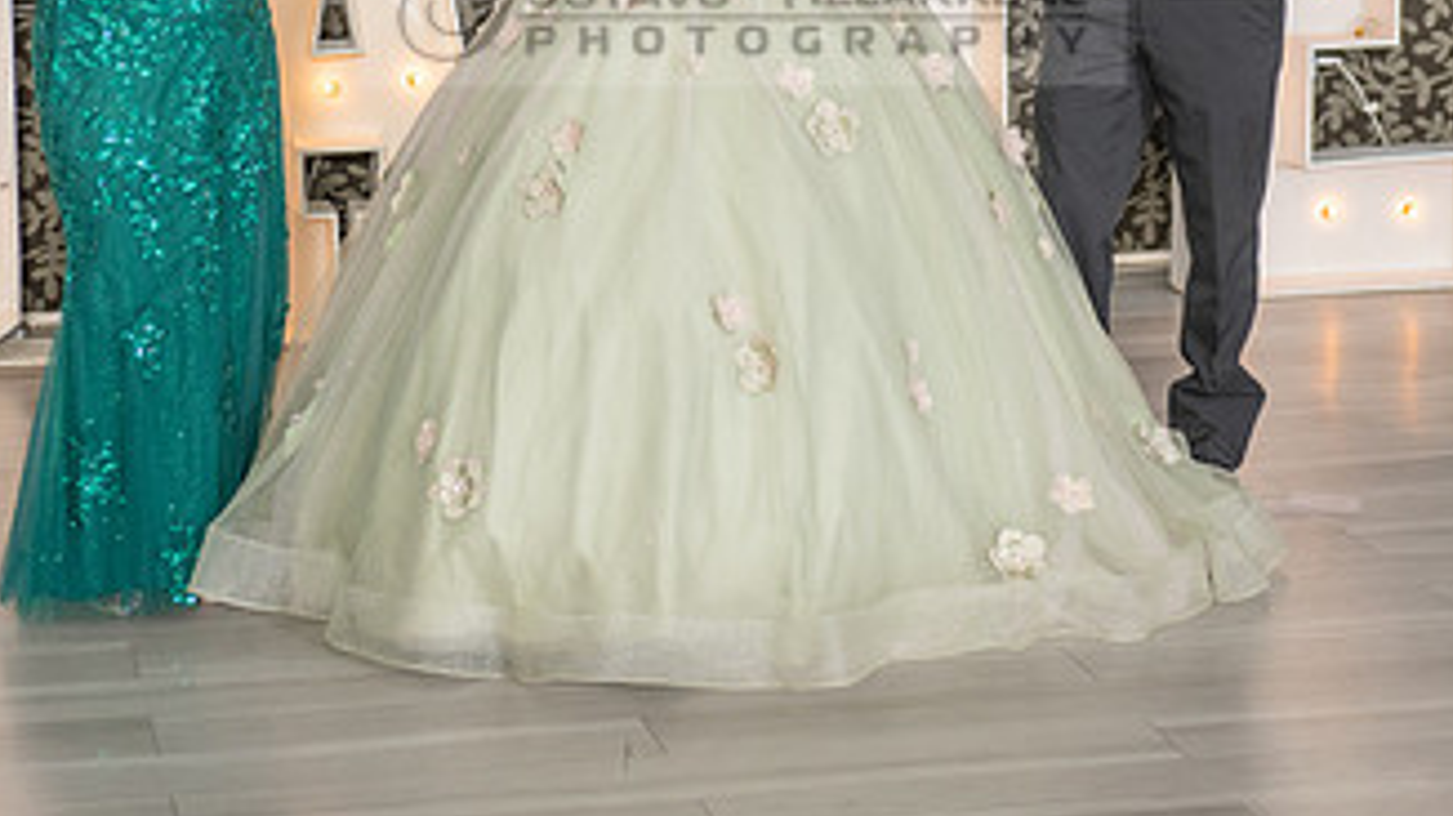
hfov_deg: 22.0
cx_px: 749
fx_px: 3735
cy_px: -20
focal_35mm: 97
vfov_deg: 12.3
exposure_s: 1/160
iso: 500
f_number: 3.5
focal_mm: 52
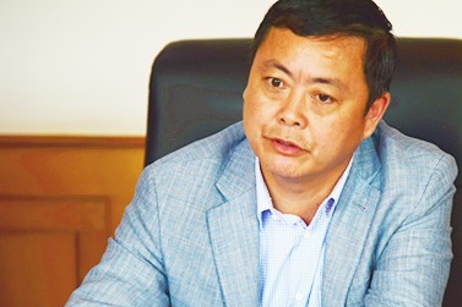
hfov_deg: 10.8
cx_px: 309
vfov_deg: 7.2
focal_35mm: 191
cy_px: 231
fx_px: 2450
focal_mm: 120
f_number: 4
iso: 1000
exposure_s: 1/500
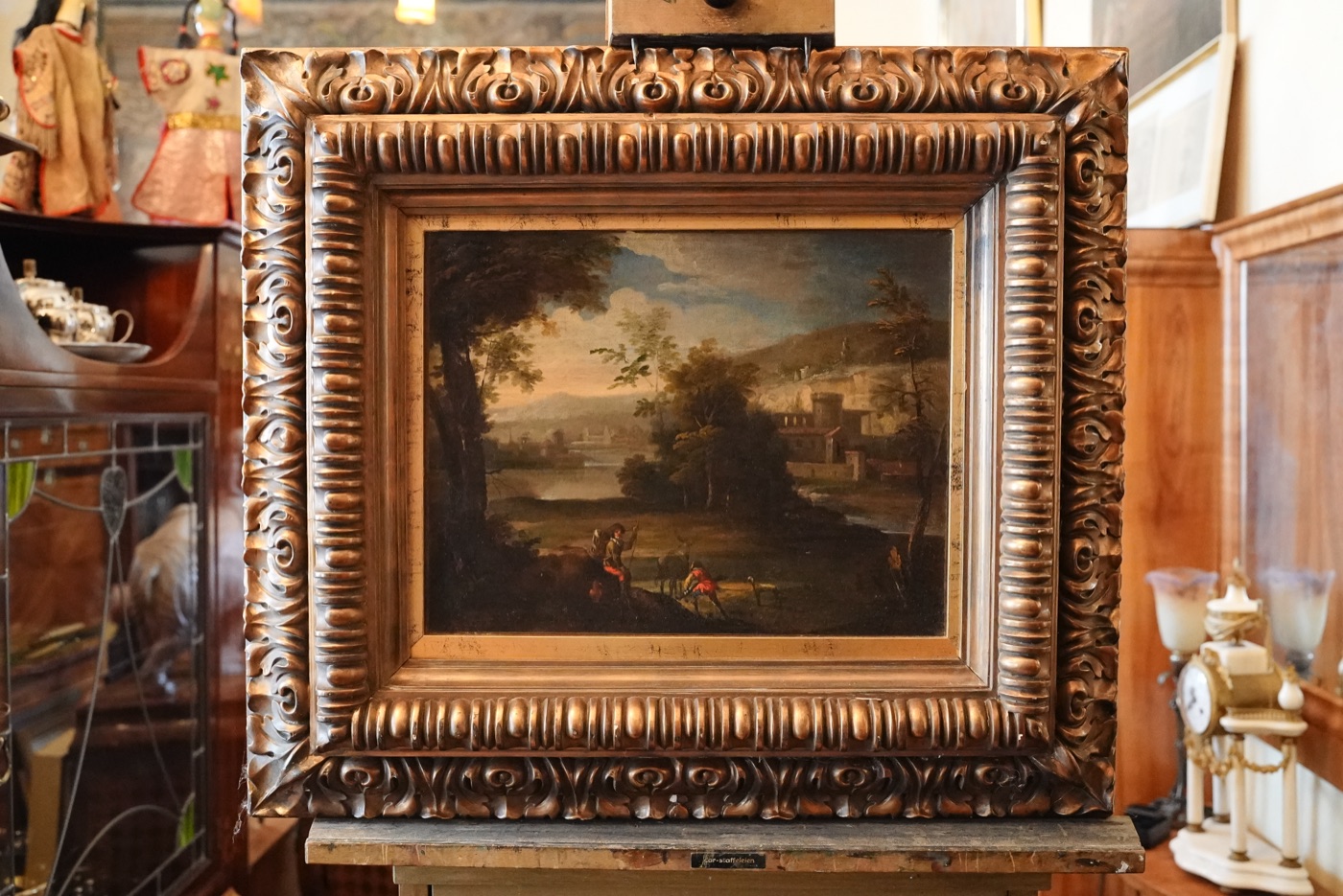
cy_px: 448
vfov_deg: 37.9
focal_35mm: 35
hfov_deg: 54.4
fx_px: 1306
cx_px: 672
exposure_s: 1/60
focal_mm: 35
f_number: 4
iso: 20000
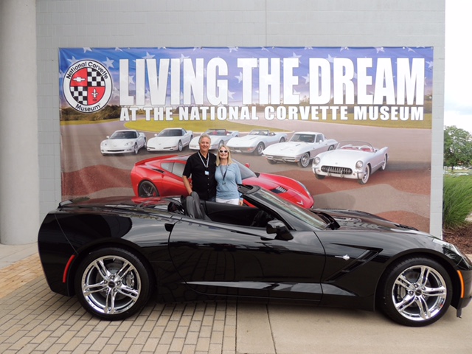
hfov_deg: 71.6
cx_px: 236
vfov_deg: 56.8
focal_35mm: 24
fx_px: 327
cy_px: 177
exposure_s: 1/400
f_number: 3
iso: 100
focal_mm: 4.3
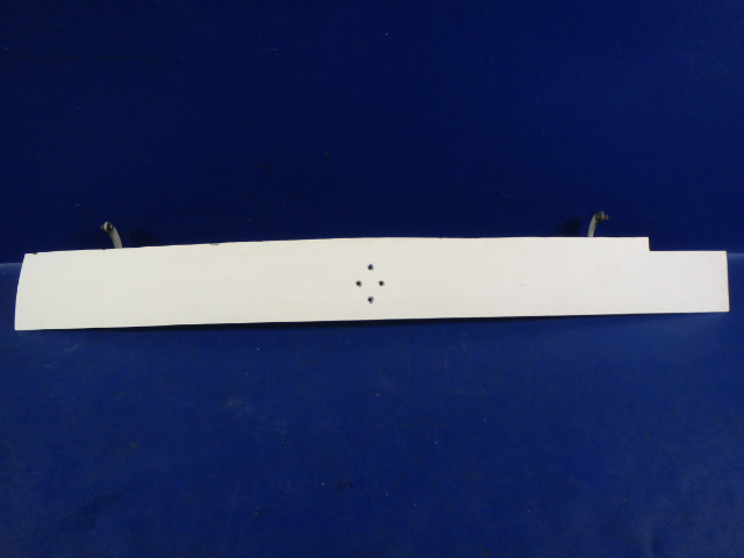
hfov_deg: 63.4
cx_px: 372
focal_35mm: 28
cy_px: 279
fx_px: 602
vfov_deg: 49.7
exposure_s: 1/30
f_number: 3.9
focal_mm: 5
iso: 320
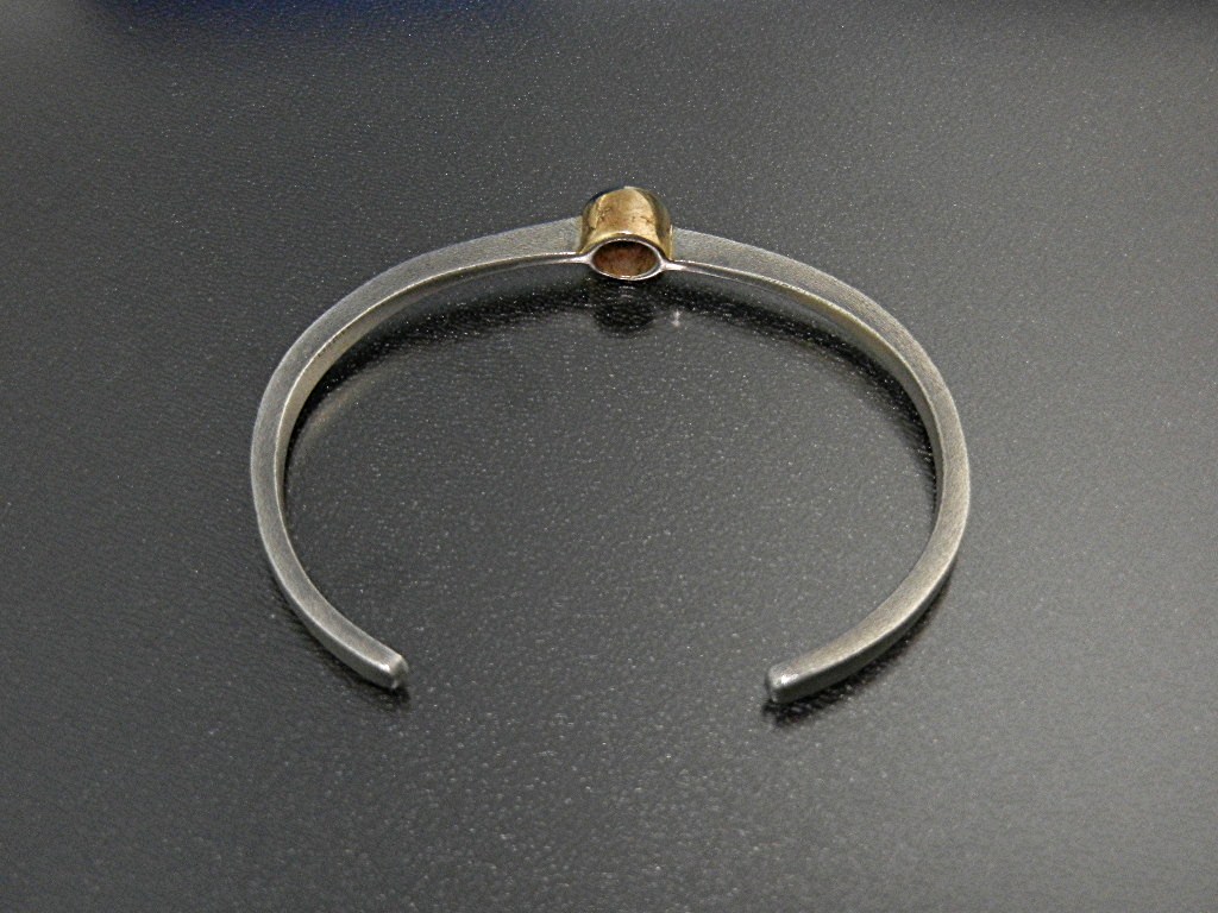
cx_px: 609
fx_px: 1830
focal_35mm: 52
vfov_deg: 28.0
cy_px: 456
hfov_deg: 36.8
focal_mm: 9.3
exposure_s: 1/30
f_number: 7.8
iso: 800
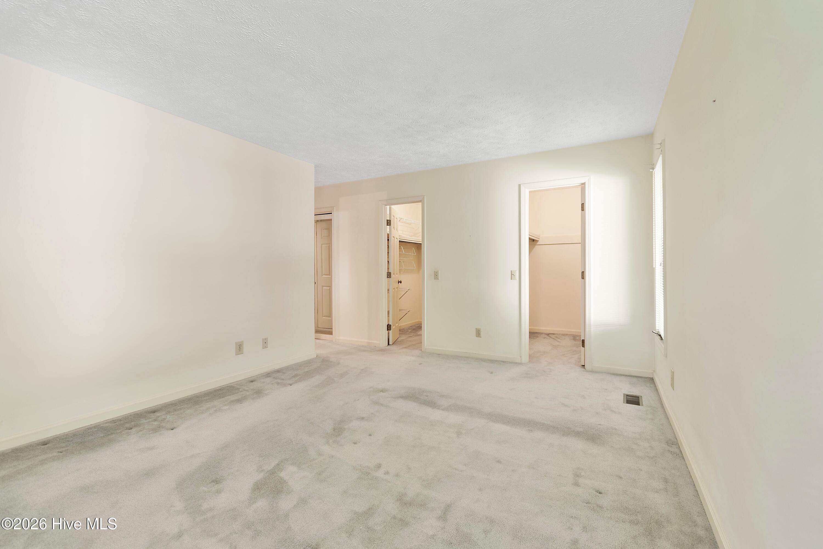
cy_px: 274
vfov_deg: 77.3
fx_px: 343
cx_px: 412
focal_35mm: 15
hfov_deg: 100.4
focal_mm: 10
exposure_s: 1.3
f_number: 4.5
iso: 100
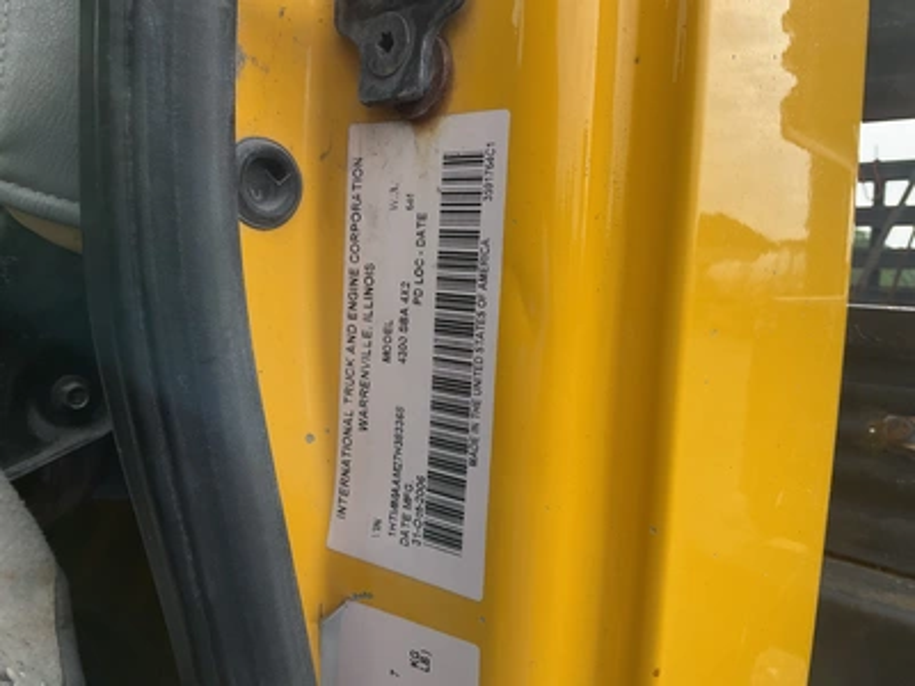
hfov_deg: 61.7
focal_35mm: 29
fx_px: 767
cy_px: 343
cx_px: 458
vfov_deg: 48.2
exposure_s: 1/599
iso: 25
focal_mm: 3
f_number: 1.8
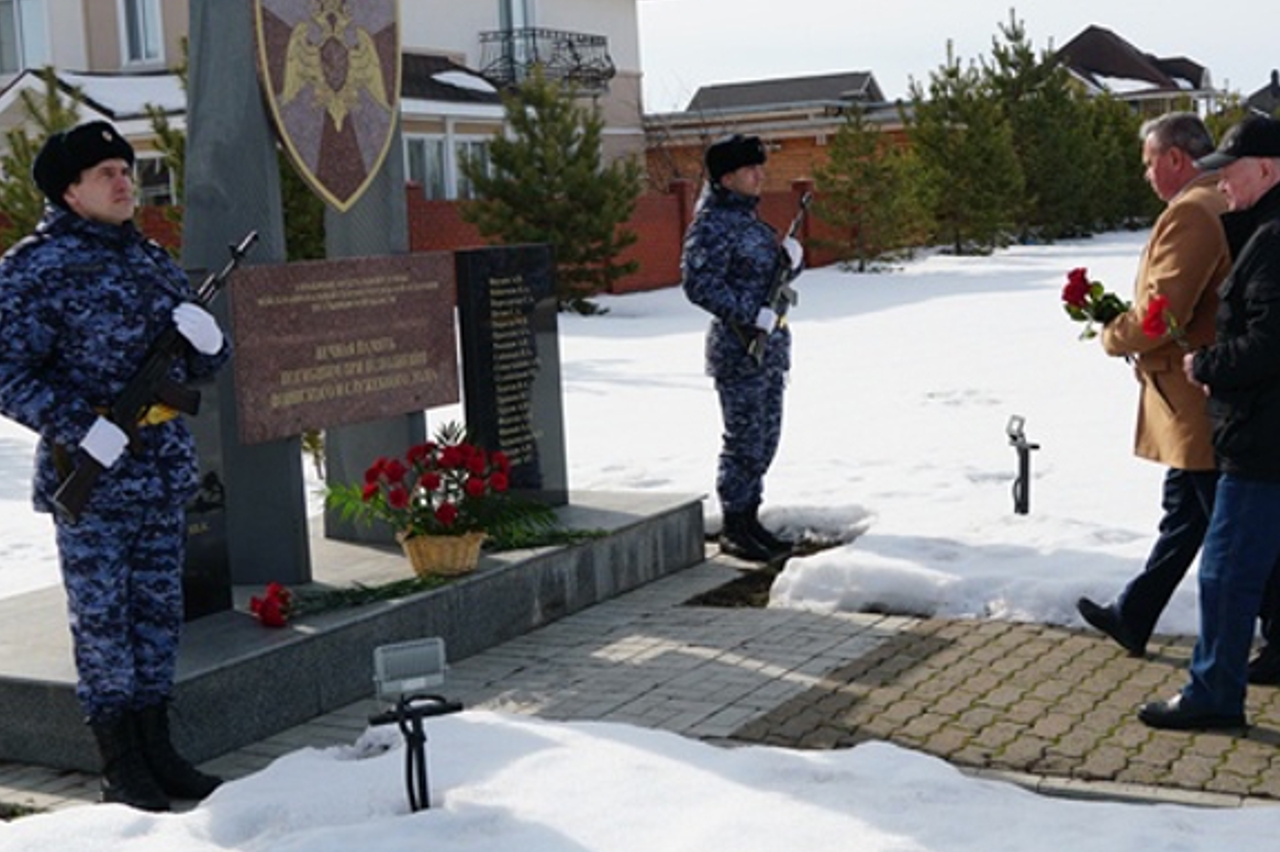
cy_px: 335
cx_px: 691
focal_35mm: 51
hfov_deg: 38.9
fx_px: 1812
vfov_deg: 26.4
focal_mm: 26
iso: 100
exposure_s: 1/640
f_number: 5.6
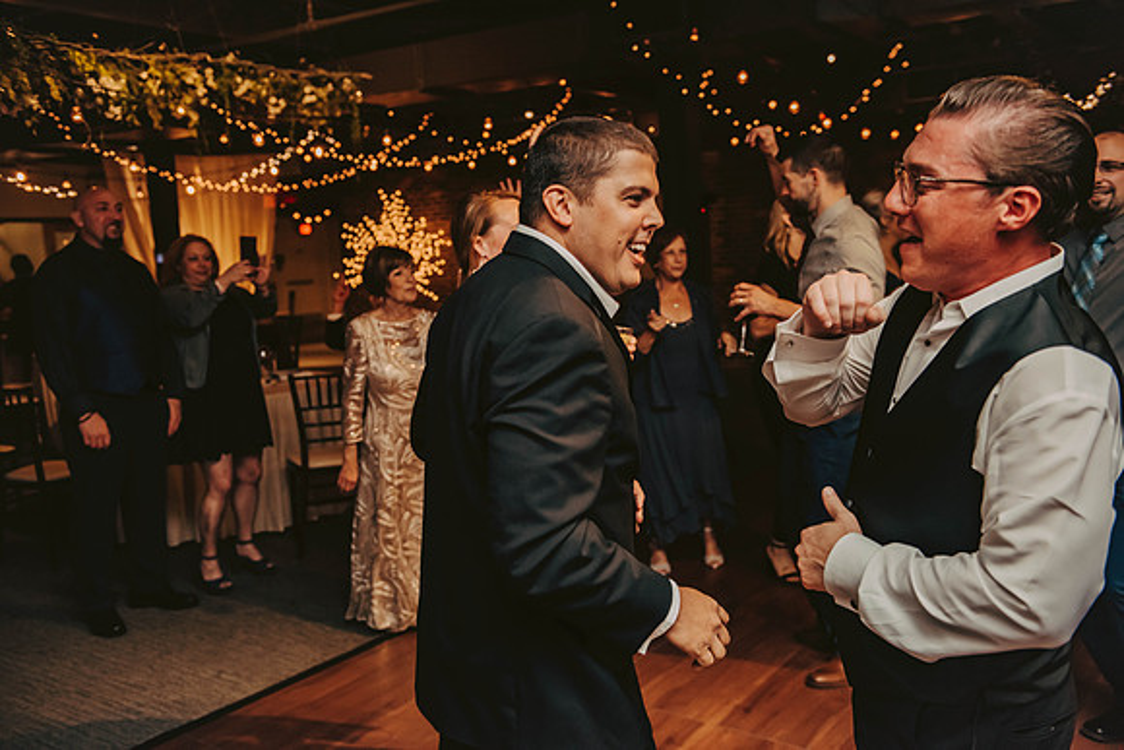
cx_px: 562
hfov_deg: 54.4
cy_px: 375
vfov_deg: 37.9
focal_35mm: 35
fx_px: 1093
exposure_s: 1/200
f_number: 3.2
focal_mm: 35
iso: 2000
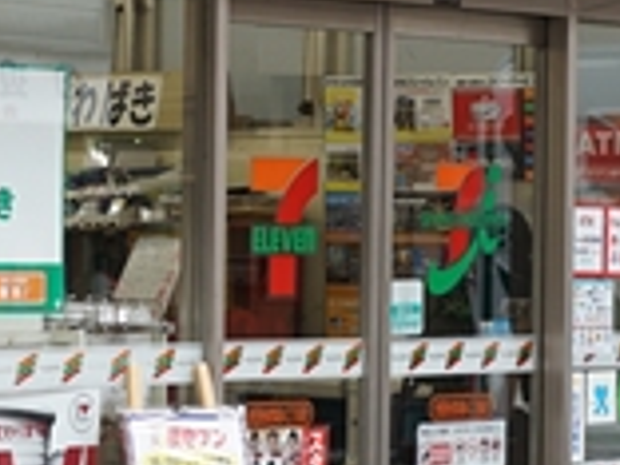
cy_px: 242
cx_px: 111
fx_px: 3708
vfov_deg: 7.2
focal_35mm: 207
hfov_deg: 9.5
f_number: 5.6
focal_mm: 28
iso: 200
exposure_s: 1/60
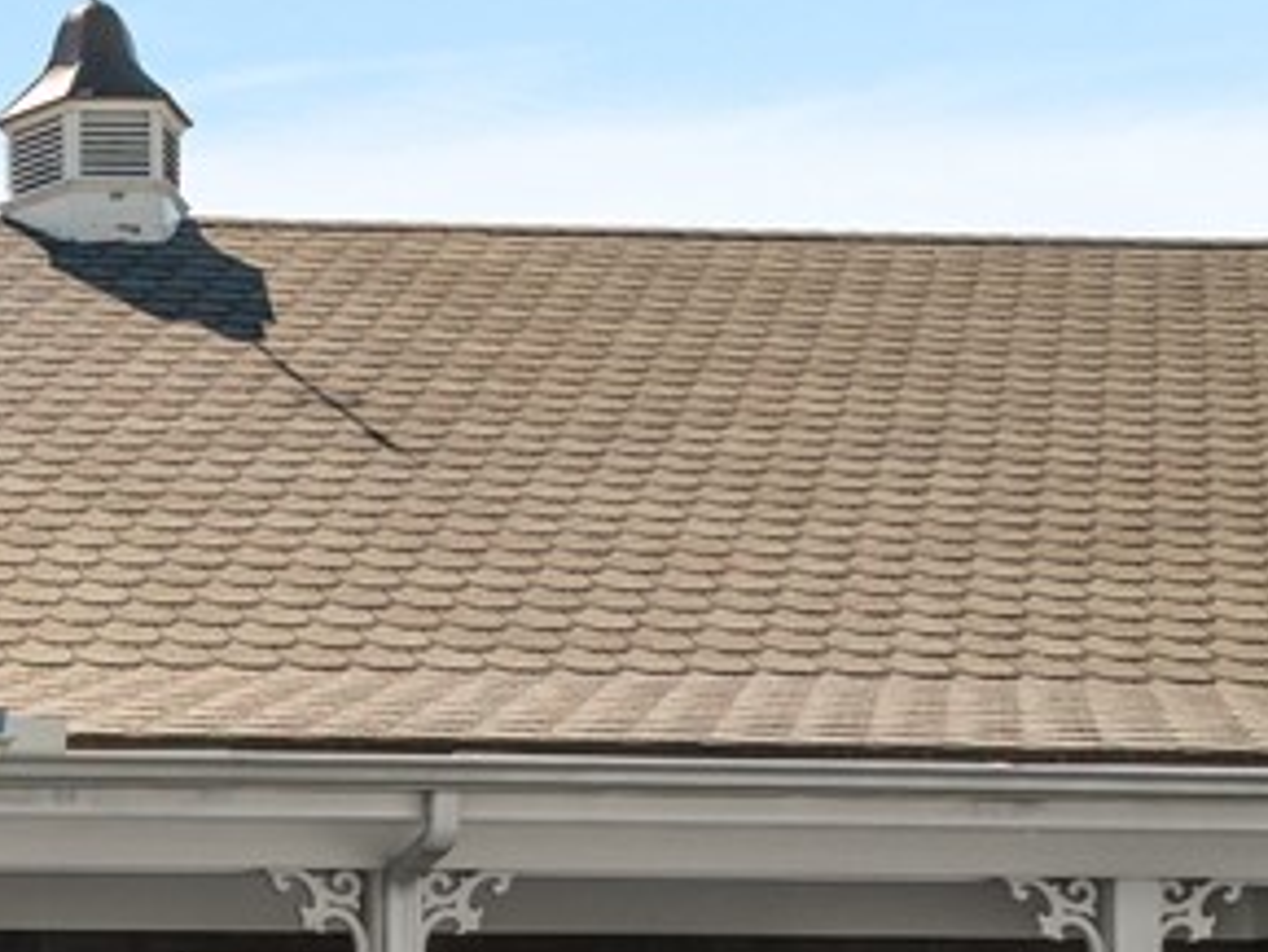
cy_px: 1158
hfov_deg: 19.4
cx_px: -741
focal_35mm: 85
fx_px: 3115
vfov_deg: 16.6
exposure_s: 1/200
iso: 200
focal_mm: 12.29
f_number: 4.5
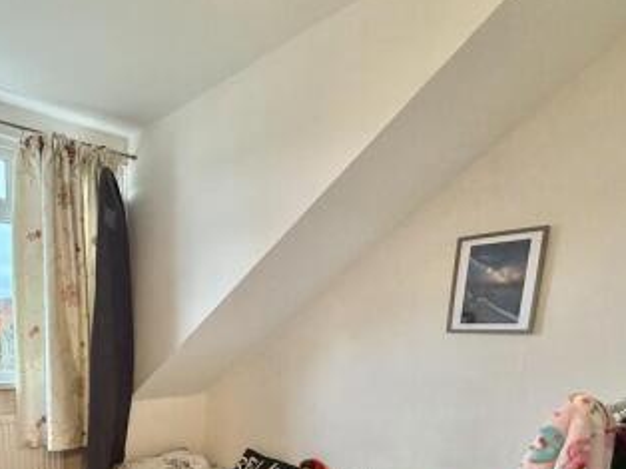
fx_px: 470
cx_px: 176
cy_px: 424
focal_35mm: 26
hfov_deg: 64.3
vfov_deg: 47.5
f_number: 2.2
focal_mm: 2.22
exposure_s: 1/50
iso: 250
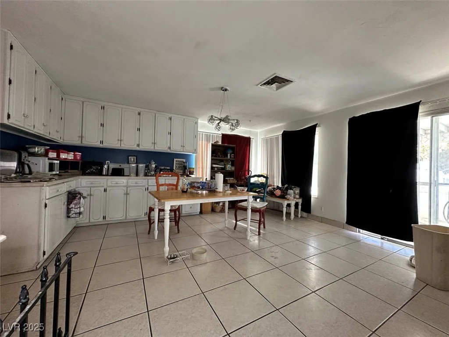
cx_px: 224
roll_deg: -0.9
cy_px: 168
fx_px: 182
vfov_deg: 85.7
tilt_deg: +0.7
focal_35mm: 14
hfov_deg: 102.1
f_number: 2.2
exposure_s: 1/120
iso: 320
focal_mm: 2.22
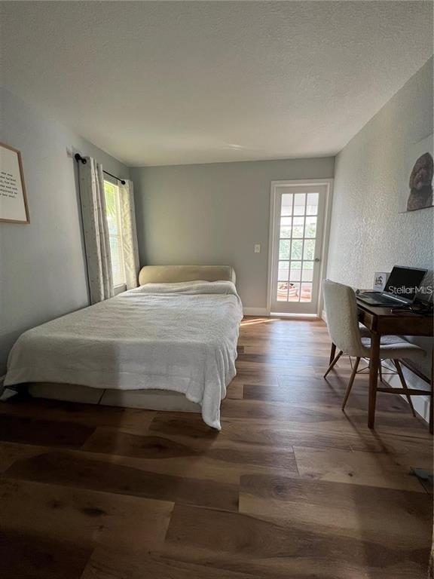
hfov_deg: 89.9
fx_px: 217
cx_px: 217
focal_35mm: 13
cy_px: 290
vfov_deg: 106.2
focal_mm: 1.57
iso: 200
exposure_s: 1/60
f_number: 1.8
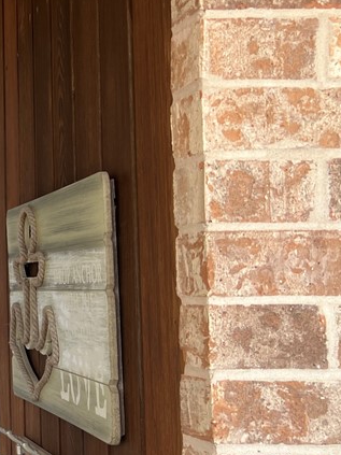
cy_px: 244
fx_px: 828
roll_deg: +0.8
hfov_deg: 19.8
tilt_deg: +3.1
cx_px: -189
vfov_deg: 30.7
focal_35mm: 63
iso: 50
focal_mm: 5.7
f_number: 1.5
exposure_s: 1/1124
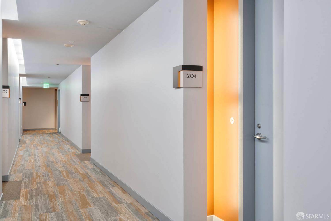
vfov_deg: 37.9
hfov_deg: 54.4
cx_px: 166
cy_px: 110
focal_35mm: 35
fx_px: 322
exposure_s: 2
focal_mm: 35
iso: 400
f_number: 13
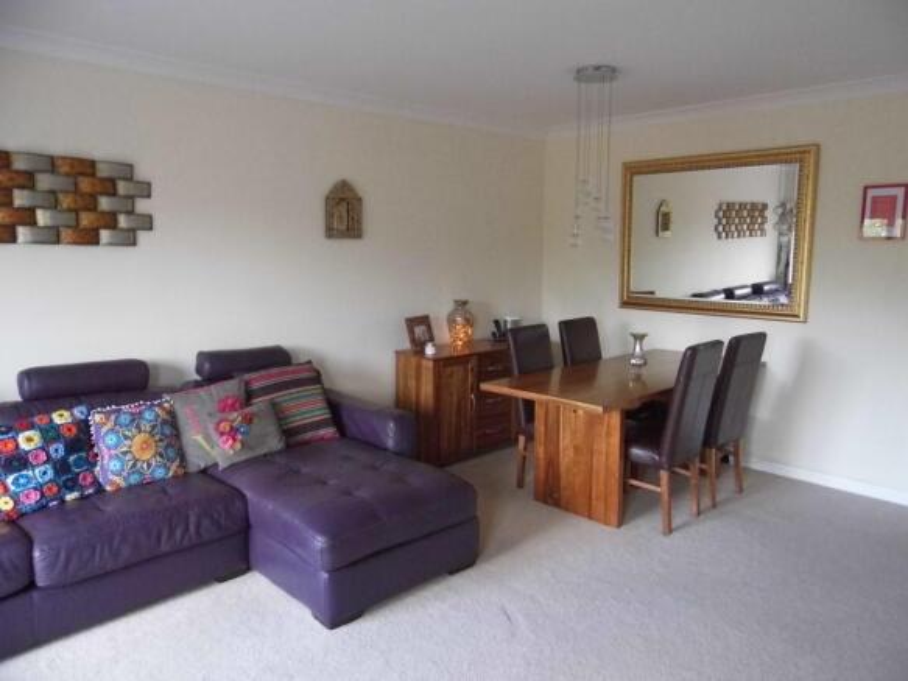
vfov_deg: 54.9
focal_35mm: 25
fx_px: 656
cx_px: 454
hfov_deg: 69.4
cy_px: 340
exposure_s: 1/40
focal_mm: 4.5
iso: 400
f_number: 3
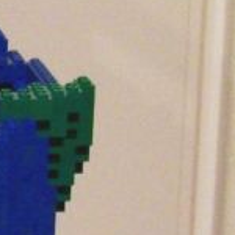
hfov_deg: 7.1
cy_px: 254
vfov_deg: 7.6
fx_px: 1767
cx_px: -362
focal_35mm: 230
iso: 140
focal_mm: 6.3
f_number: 2.8
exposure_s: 1/8
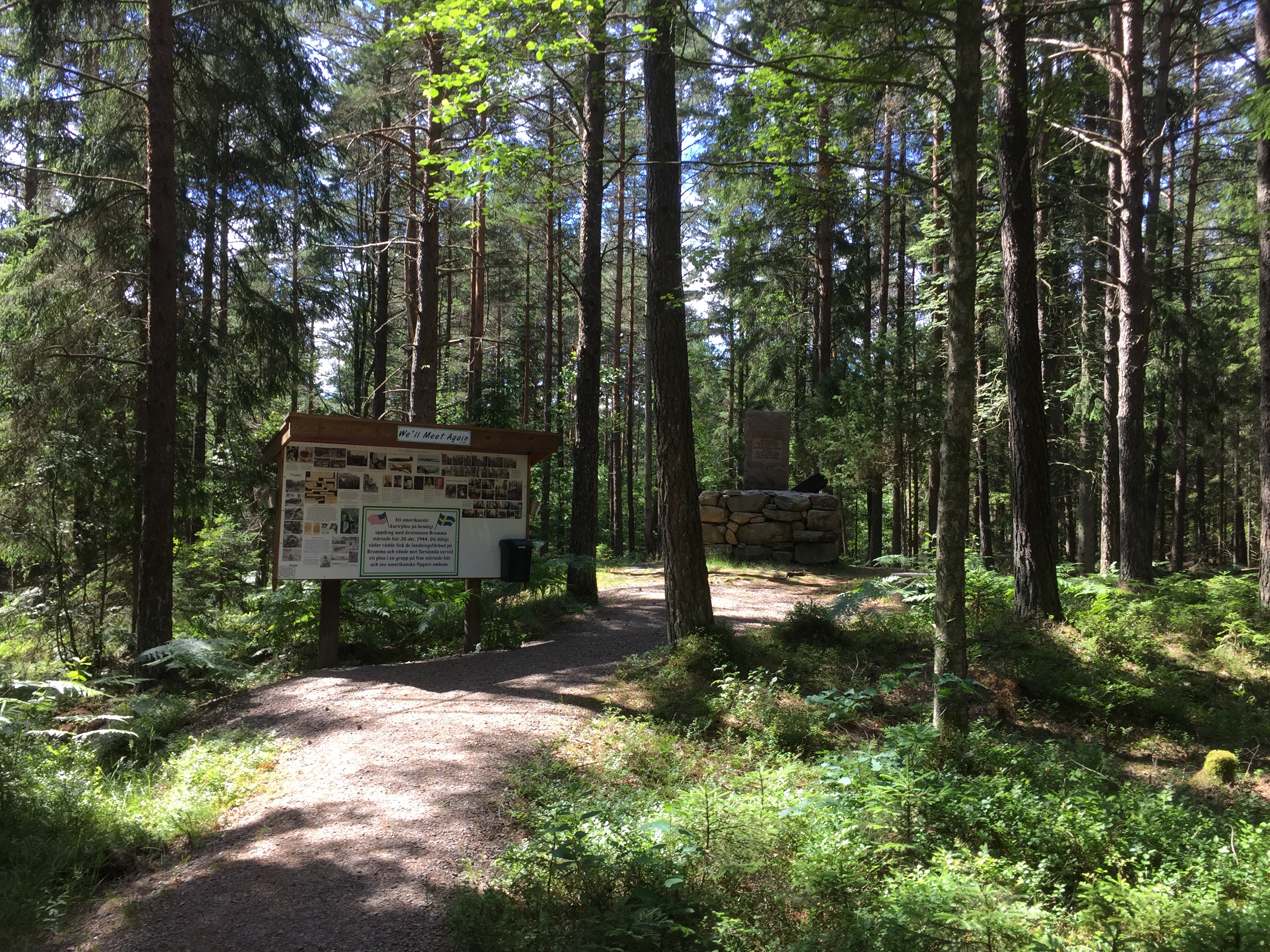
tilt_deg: +0.6
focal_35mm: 29
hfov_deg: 61.7
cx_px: 635
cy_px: 476
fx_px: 1064
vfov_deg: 48.2
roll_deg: +0.7
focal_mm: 4.15
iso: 32
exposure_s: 1/250
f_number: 2.2
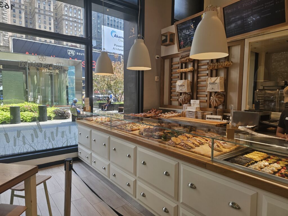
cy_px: 108
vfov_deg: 58.9
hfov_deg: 73.9
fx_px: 191
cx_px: 144
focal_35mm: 23
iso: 25
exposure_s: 1/120
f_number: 1.7
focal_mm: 6.3
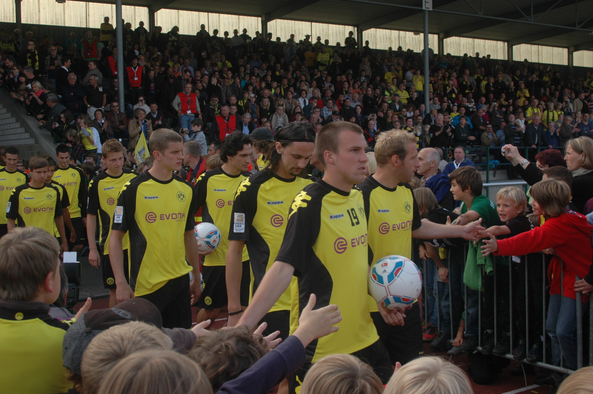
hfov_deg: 42.4
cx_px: 296
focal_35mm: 46
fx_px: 765
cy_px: 197
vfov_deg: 28.9
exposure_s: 1/200
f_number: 7.1
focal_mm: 31
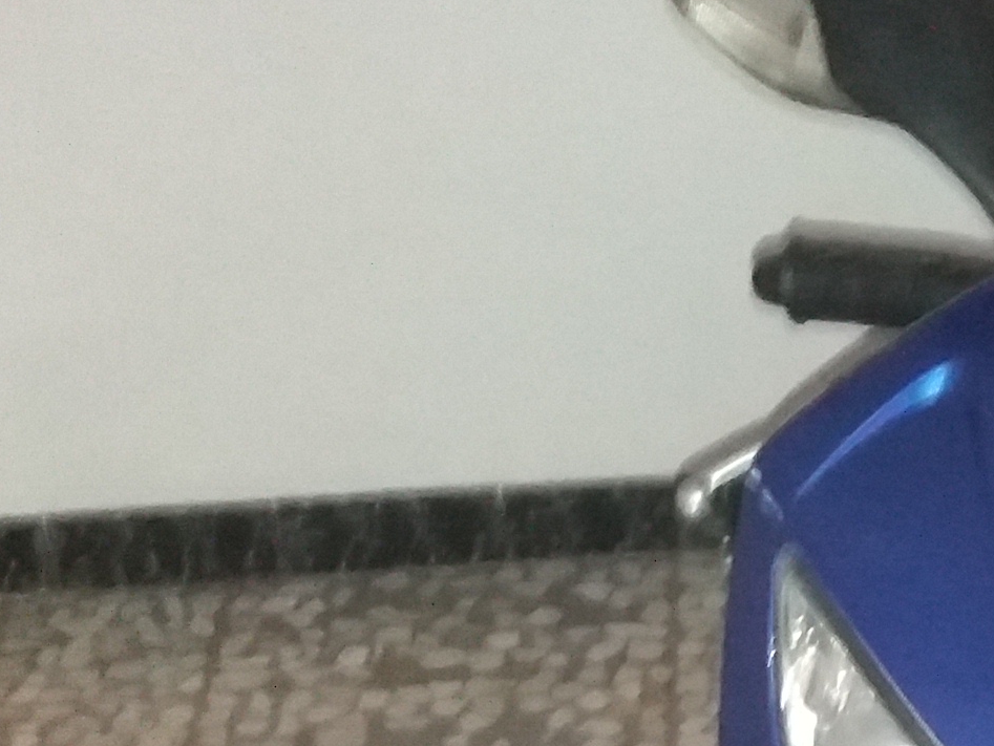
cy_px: 962
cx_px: 1168
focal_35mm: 122
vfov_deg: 11.8
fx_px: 3505
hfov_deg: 15.6
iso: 400
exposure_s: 1/15
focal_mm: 3.7
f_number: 1.9
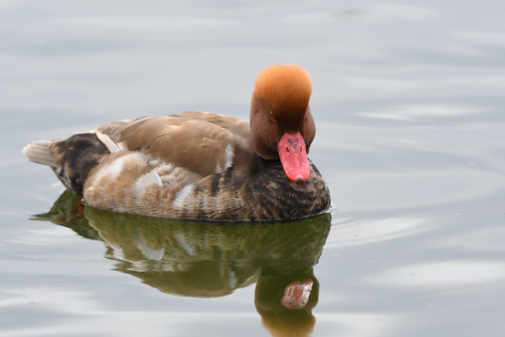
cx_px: 252
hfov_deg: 4.6
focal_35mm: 450
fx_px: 6312
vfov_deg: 3.1
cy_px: 168
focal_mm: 300
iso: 400
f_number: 5.6
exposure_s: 1/640
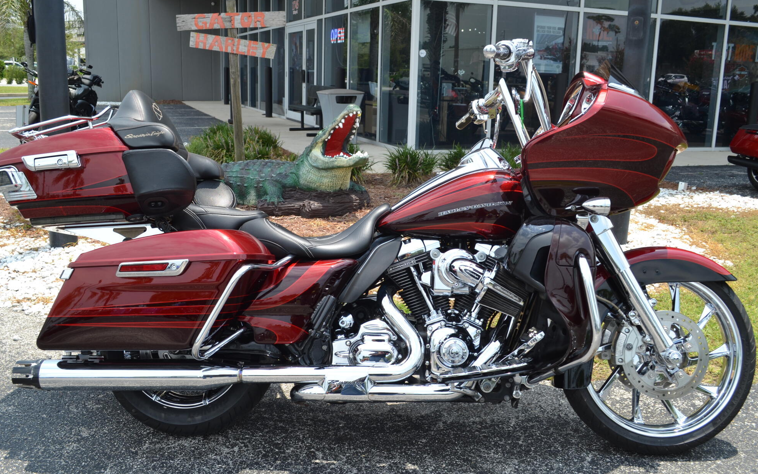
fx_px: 640
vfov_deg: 40.6
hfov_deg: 61.2
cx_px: 380
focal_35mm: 31
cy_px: 226
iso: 100
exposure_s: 1/200
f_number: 7.1
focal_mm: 20
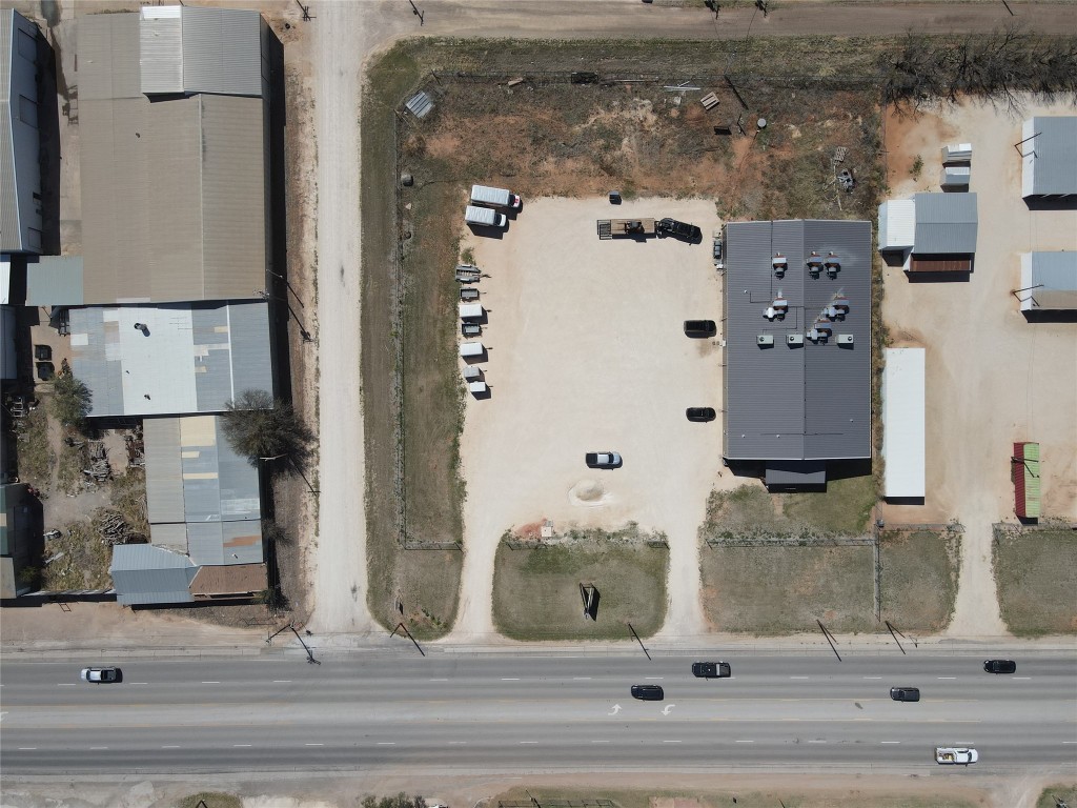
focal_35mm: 24
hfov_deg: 71.6
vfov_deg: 56.8
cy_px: 404
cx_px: 538
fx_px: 747
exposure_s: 1/1000
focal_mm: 4.5
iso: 100
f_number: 2.8
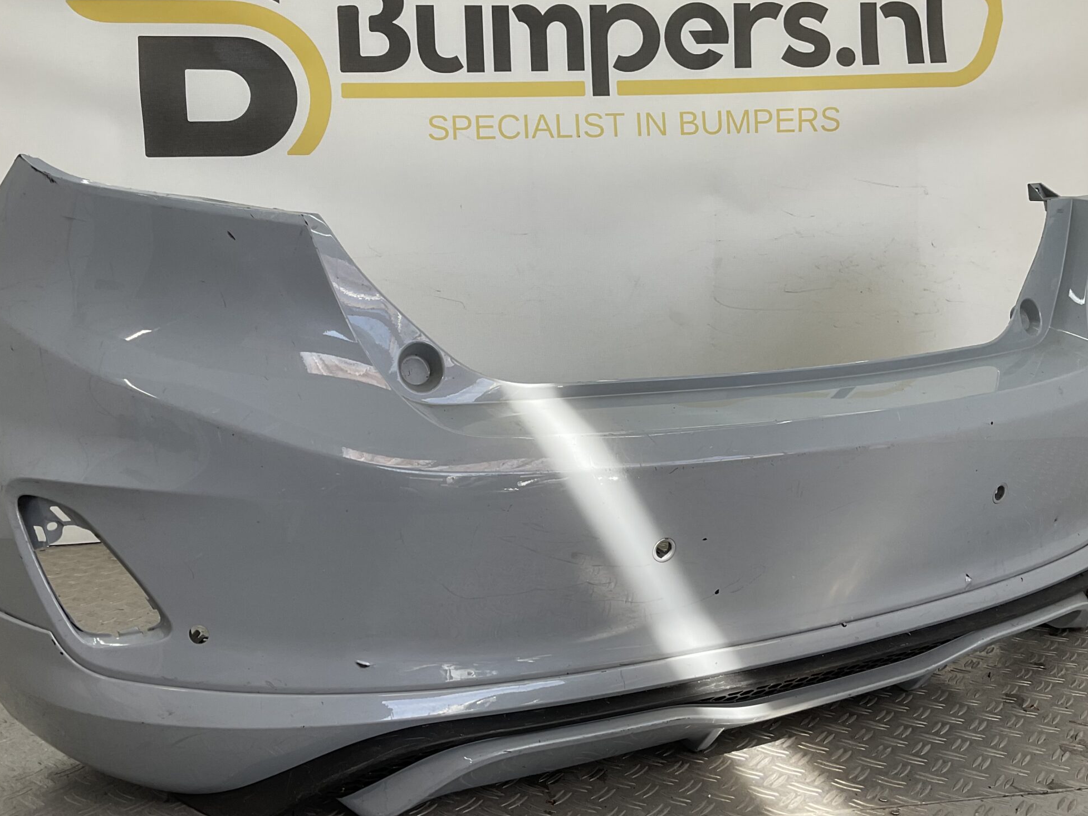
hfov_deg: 49.0
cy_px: 372
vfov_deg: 37.7
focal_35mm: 38
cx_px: 509
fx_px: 1194
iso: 16
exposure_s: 1/209
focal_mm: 3
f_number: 1.8
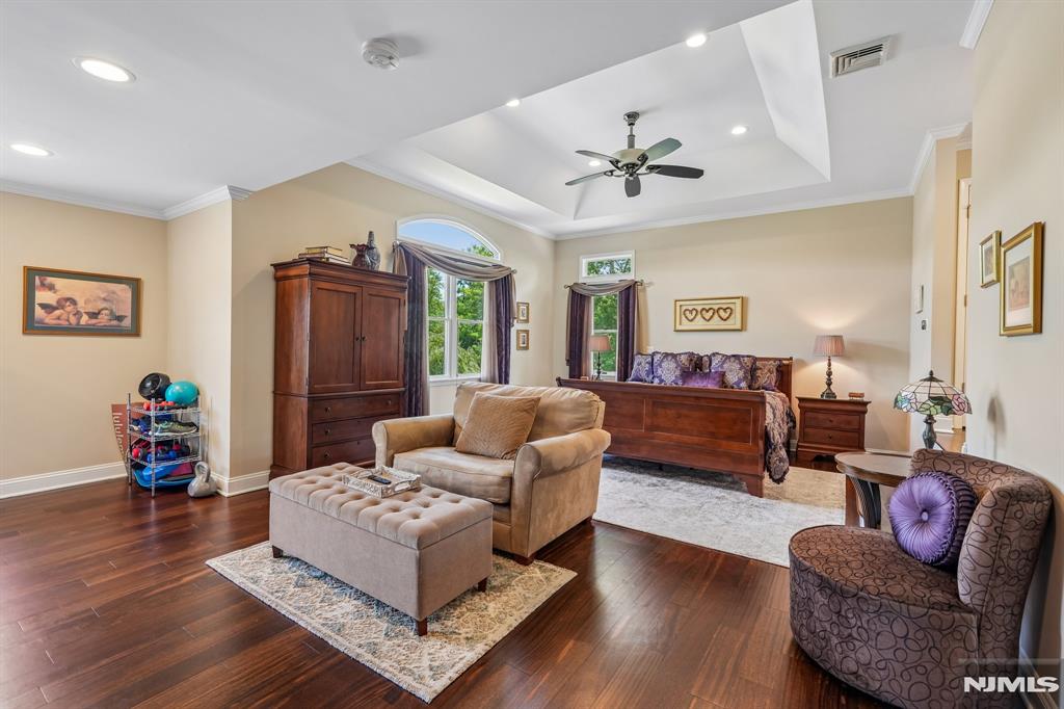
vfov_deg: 72.0
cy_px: 354
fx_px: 487
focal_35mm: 16
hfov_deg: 95.0
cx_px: 532
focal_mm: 16.5
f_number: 9
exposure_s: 1/8
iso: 400
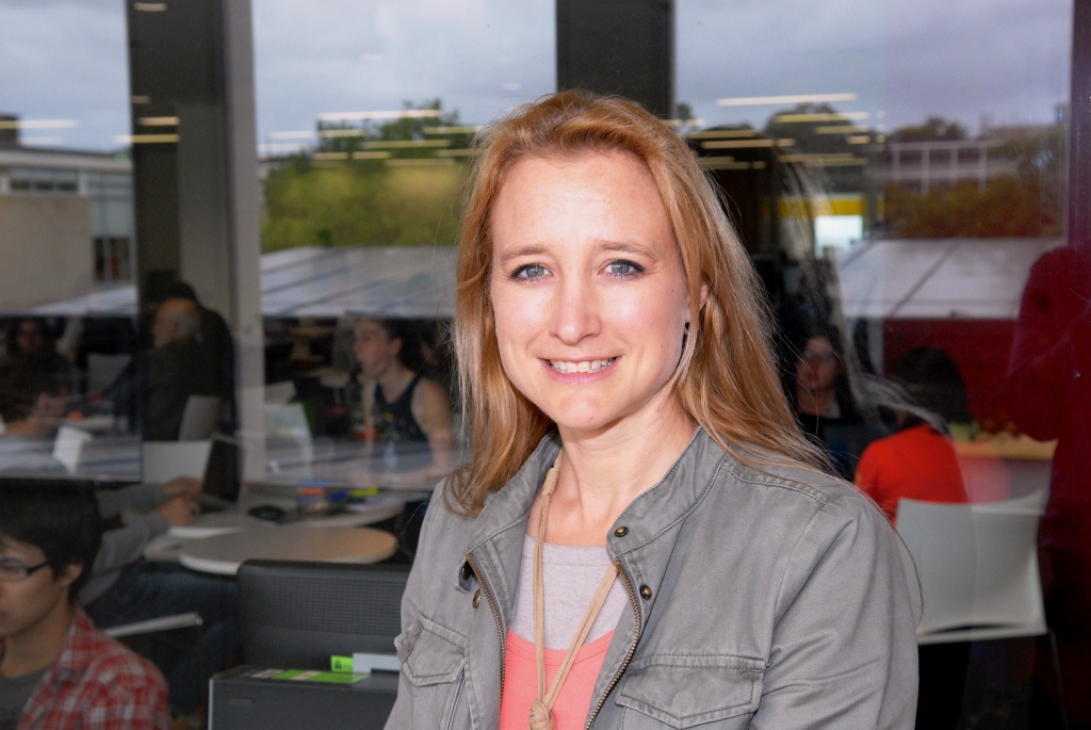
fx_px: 1729
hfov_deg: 35.0
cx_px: 546
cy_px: 365
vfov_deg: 23.8
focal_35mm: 57
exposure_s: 1/160
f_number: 6.3
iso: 500
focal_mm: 38
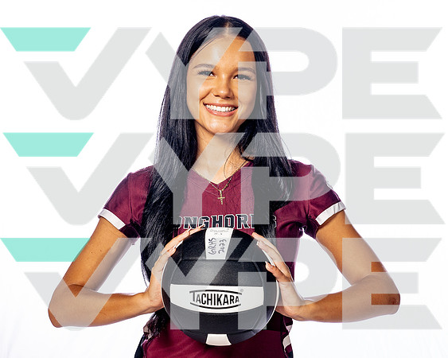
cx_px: 190
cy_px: 194
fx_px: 1037
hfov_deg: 24.3
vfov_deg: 19.6
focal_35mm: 78
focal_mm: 57
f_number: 7.1
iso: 250
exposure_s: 1/250
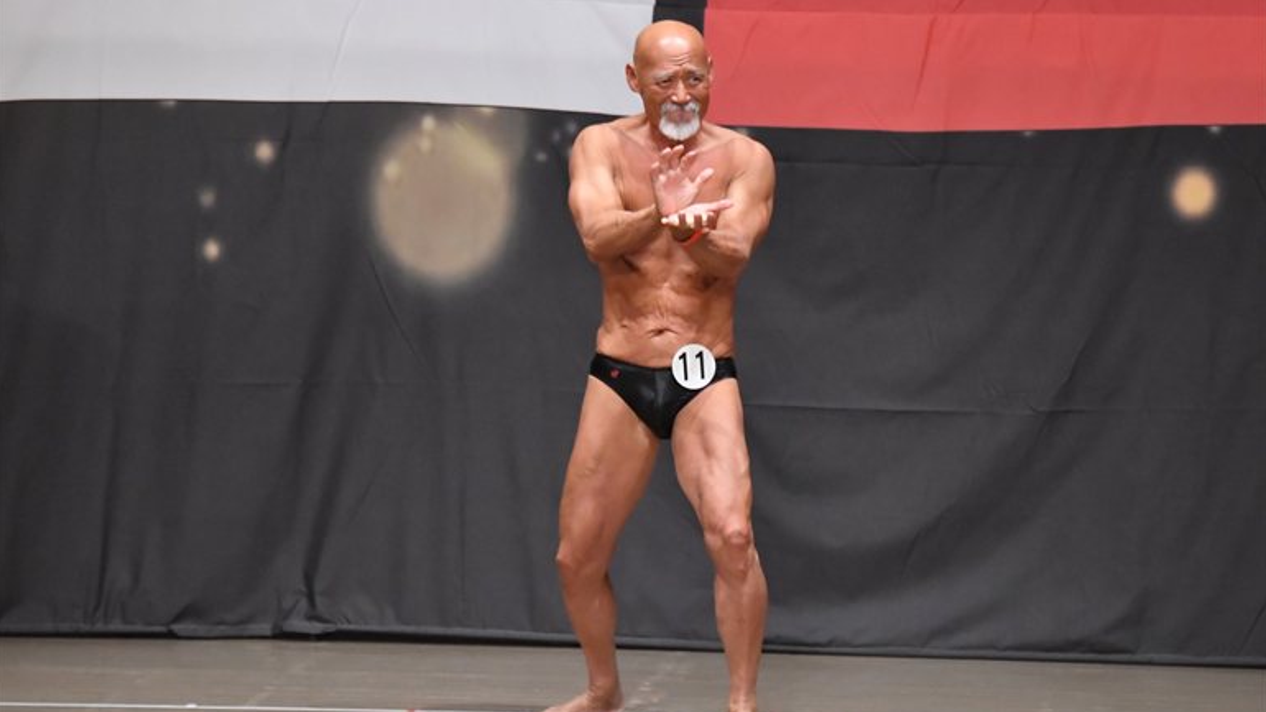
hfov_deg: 9.1
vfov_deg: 5.1
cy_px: 396
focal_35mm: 237
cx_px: 631
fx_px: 7955
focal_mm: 150
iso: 6400
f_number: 5.6
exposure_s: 1/400
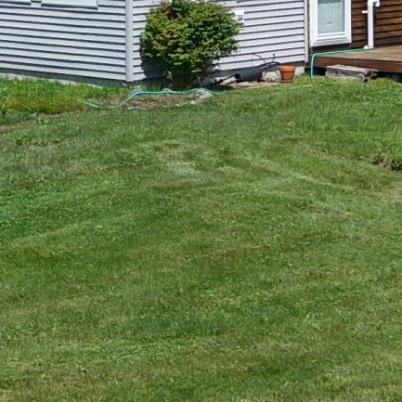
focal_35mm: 147
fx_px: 1931
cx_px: 120
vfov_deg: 11.6
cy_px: -99
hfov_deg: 11.9
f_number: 1.8
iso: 100
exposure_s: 1/100
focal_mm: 8.67
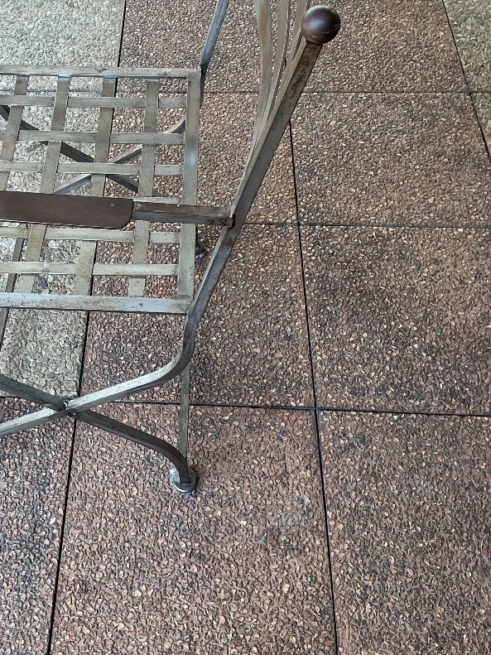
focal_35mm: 44
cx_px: 125
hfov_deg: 32.3
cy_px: 210
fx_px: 832
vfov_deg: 42.3
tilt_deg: -49.3
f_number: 1.8
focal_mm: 3
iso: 25
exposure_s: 1/120
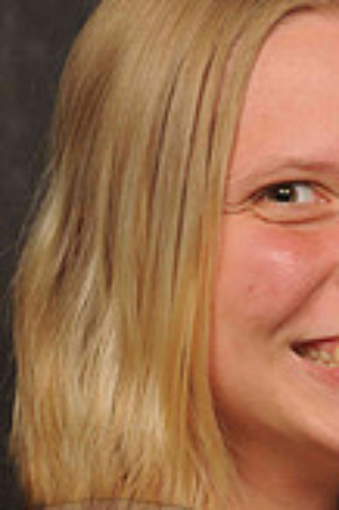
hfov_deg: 4.4
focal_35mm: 308
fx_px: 4365
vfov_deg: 6.7
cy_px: 401
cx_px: 241
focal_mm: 75
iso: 200
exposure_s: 1/60
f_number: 6.3
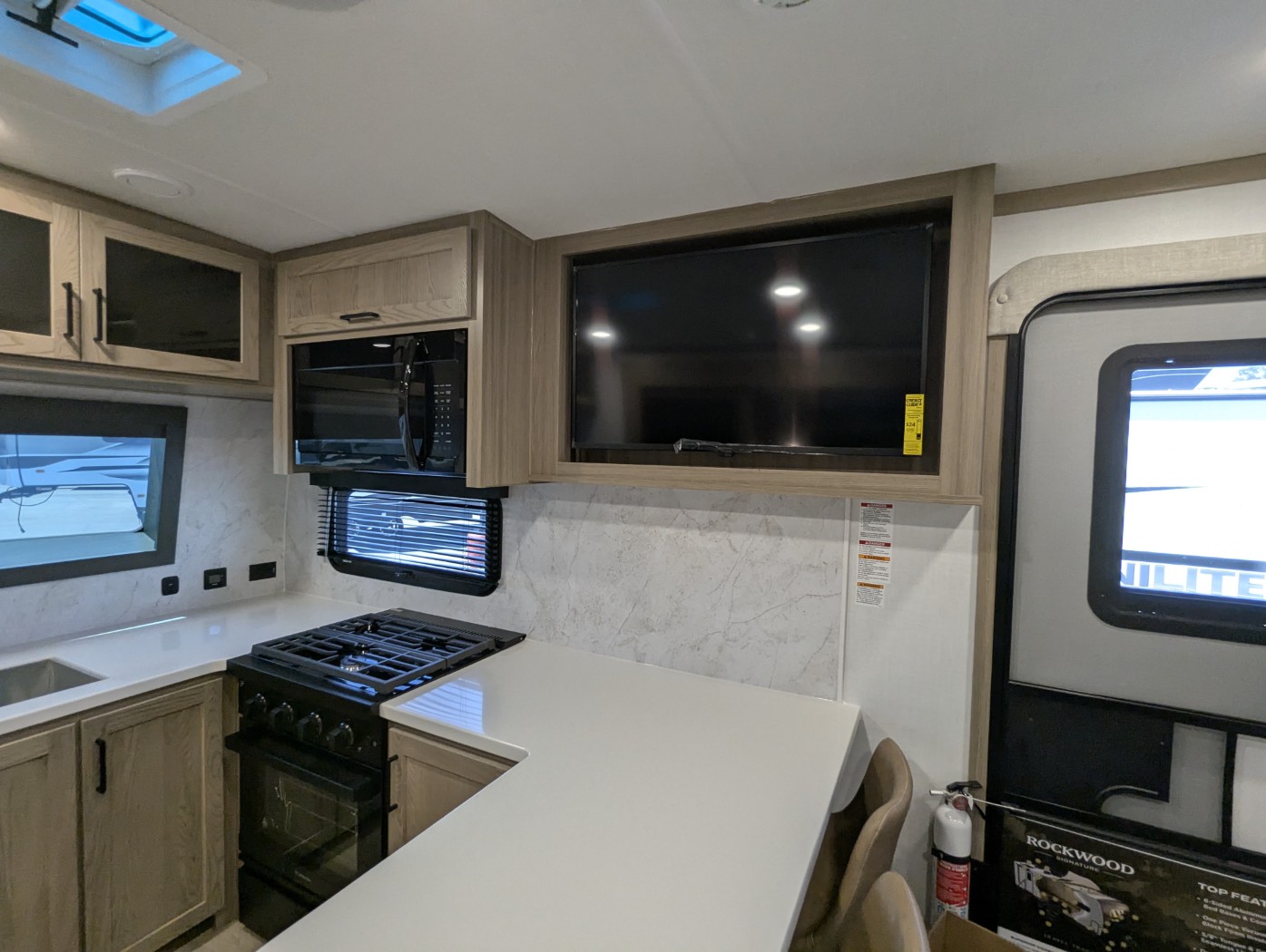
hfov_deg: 94.4
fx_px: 586
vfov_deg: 78.2
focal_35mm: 16
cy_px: 476
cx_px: 633
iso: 199
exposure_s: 1/112
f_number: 2.2
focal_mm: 2.35
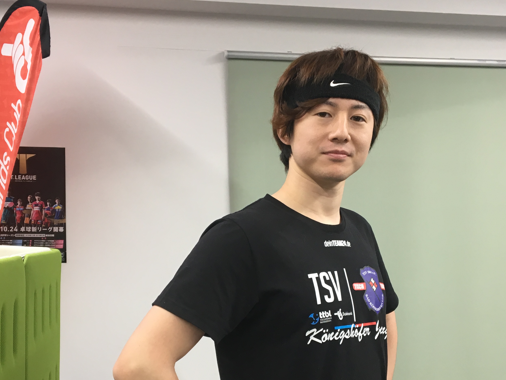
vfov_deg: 30.6
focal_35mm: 47
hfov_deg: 40.4
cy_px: 265
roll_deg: -0.7
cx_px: 250
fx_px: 687
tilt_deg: -3.4
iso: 50
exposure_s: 1/30
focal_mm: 4.15
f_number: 2.2
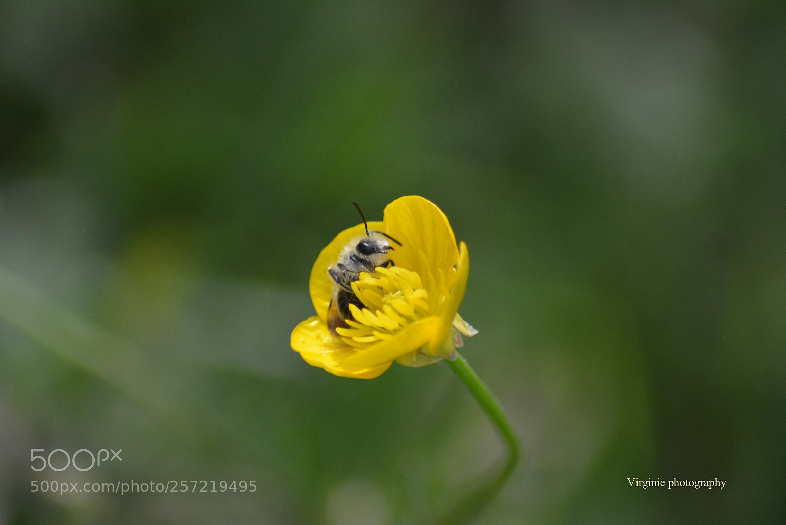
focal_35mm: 450
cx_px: 393
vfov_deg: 3.1
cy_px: 262
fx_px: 9828
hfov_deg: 4.6
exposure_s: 1/640
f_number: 5.6
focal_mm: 300
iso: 800
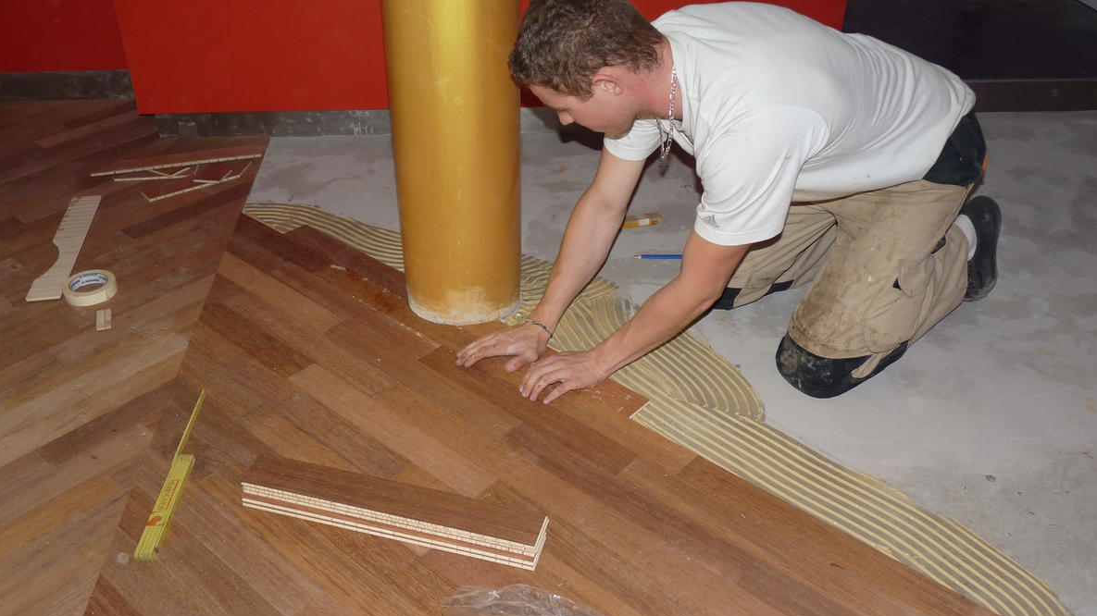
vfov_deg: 36.6
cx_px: 553
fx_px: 931
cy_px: 357
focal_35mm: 32
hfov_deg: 61.0
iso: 100
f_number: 2.8
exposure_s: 1/30
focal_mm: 5.1
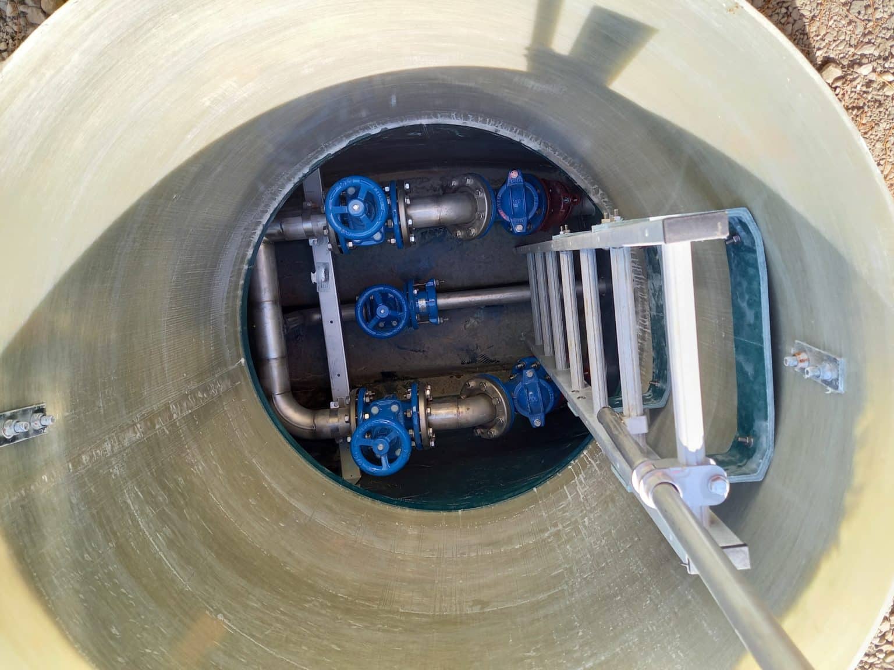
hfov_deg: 69.4
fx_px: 646
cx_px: 447
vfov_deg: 54.9
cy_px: 335
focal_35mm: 25
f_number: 2
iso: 50
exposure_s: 1/100
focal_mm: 4.6
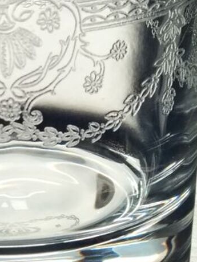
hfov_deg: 10.1
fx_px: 1100
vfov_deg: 13.6
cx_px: -36
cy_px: 172
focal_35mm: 145
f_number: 1.8
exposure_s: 1/33.3
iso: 109
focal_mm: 4.15
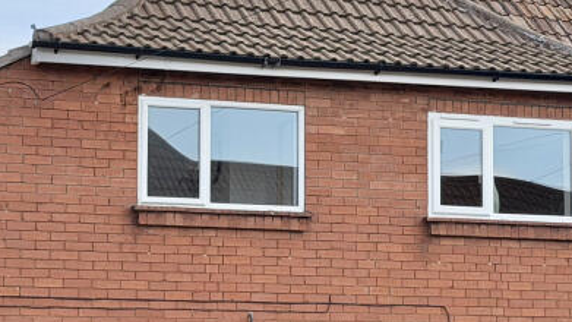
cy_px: 187
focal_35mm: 137
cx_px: 347
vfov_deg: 8.9
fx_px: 2078
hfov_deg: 15.7
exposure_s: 1/3891
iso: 64
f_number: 1.78
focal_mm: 6.76
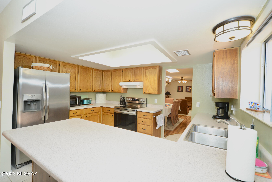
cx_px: 136
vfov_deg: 70.4
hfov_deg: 93.3
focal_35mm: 17
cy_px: 91
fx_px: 128
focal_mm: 17
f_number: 7.1
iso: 800
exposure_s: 1/60
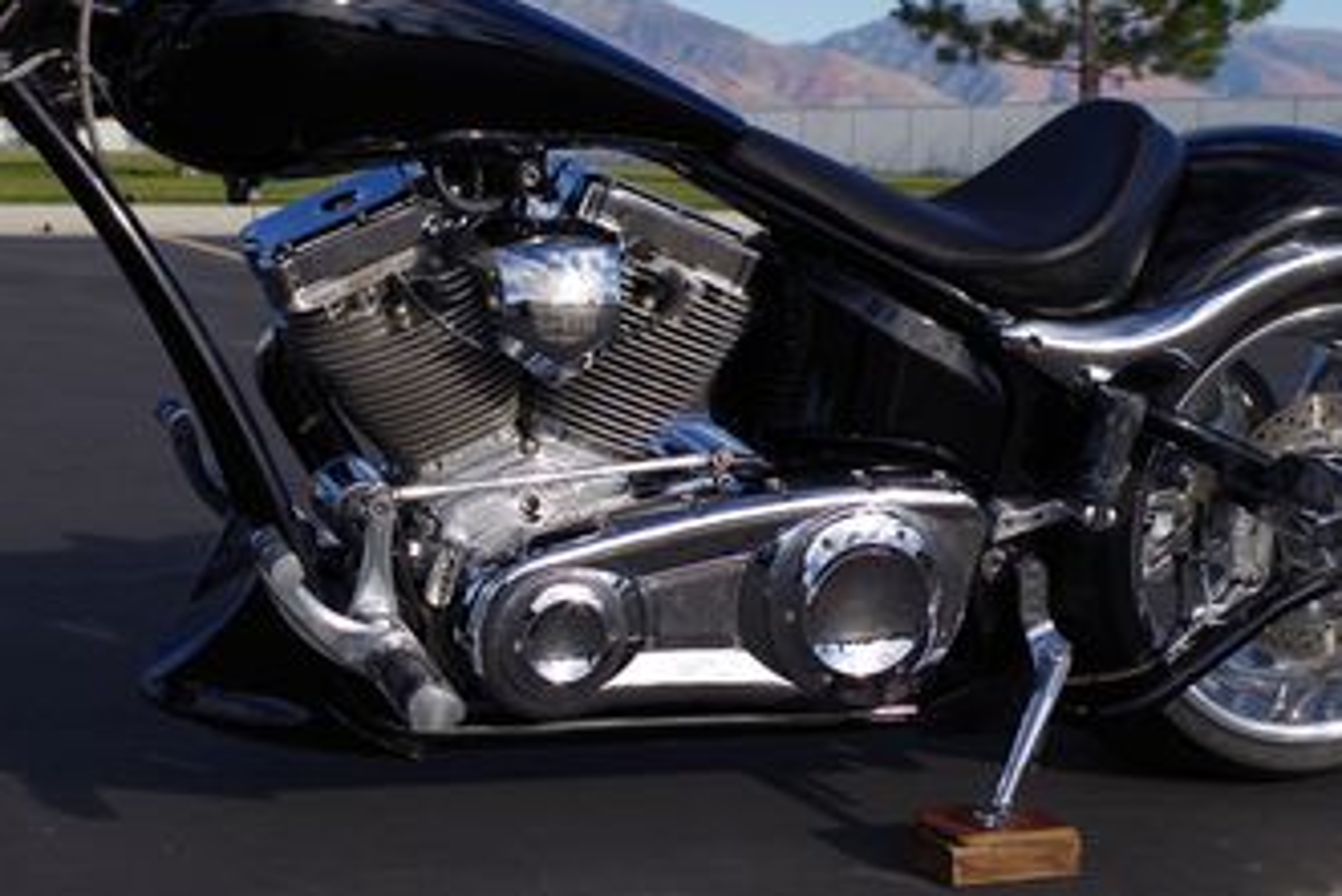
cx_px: 288
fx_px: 2238
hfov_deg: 32.6
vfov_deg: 22.4
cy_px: 201
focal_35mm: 60
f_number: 7.1
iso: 100
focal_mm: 21.25
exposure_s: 1/320
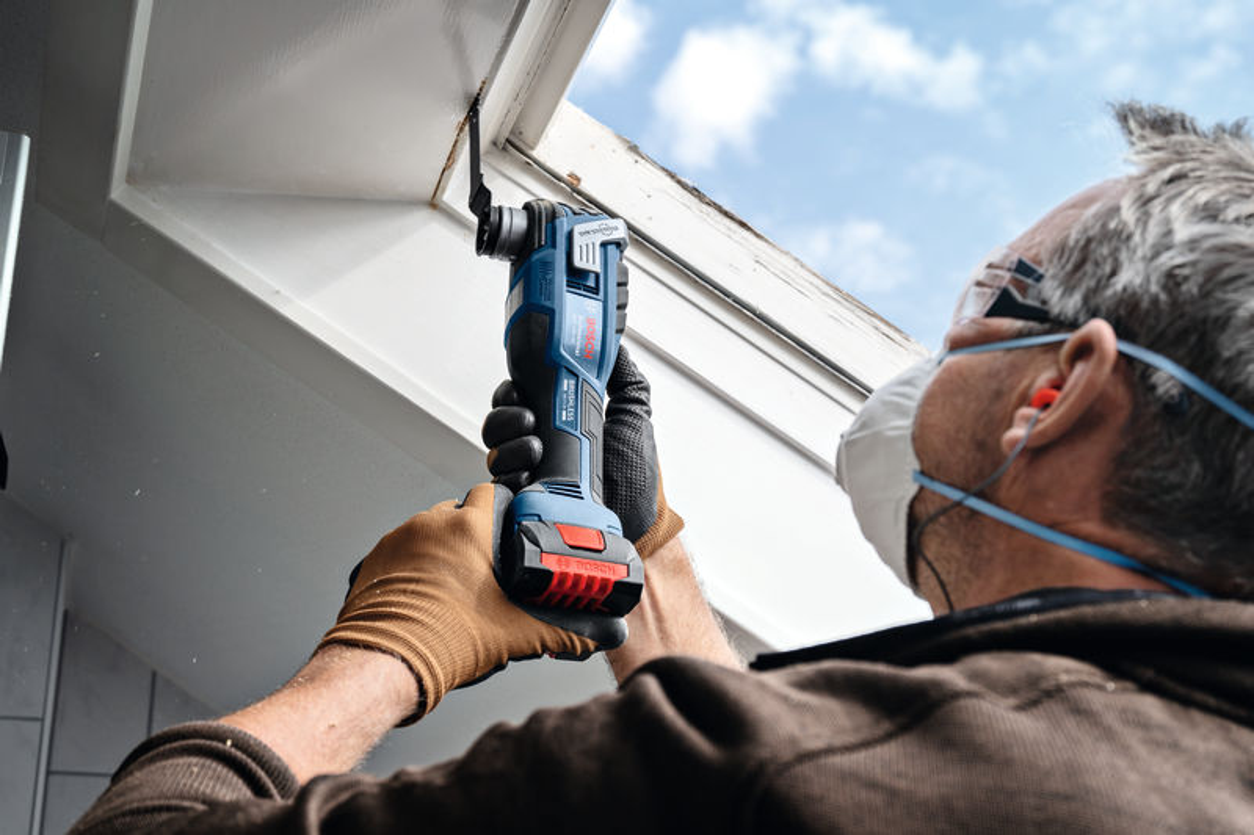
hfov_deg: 40.4
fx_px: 1706
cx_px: 627
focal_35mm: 49
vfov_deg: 27.5
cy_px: 418
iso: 200
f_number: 6.3
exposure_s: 1/320
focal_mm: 49
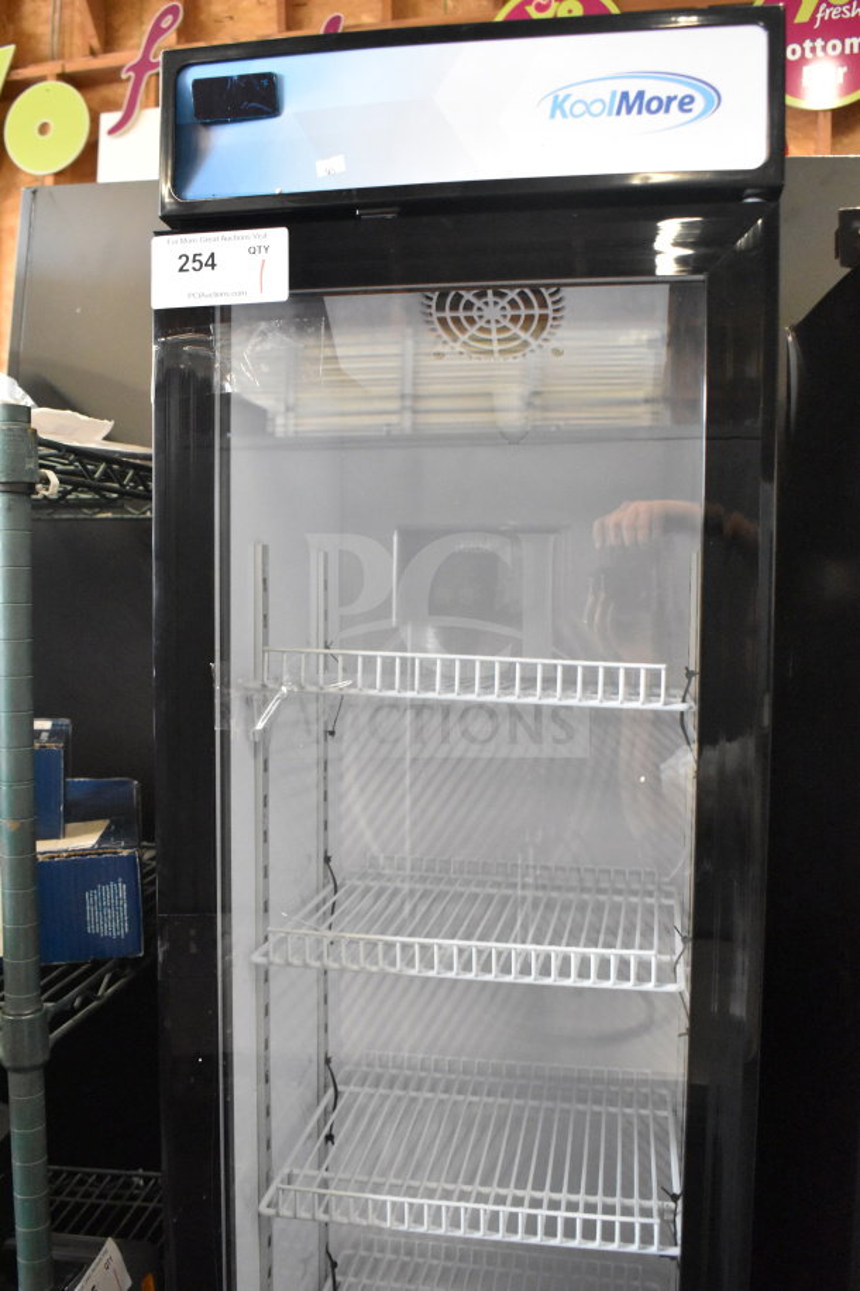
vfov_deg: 57.2
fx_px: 1182
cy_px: 646
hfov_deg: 40.0
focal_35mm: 33
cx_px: 430
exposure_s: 1/125
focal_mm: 22
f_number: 5.6
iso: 6400
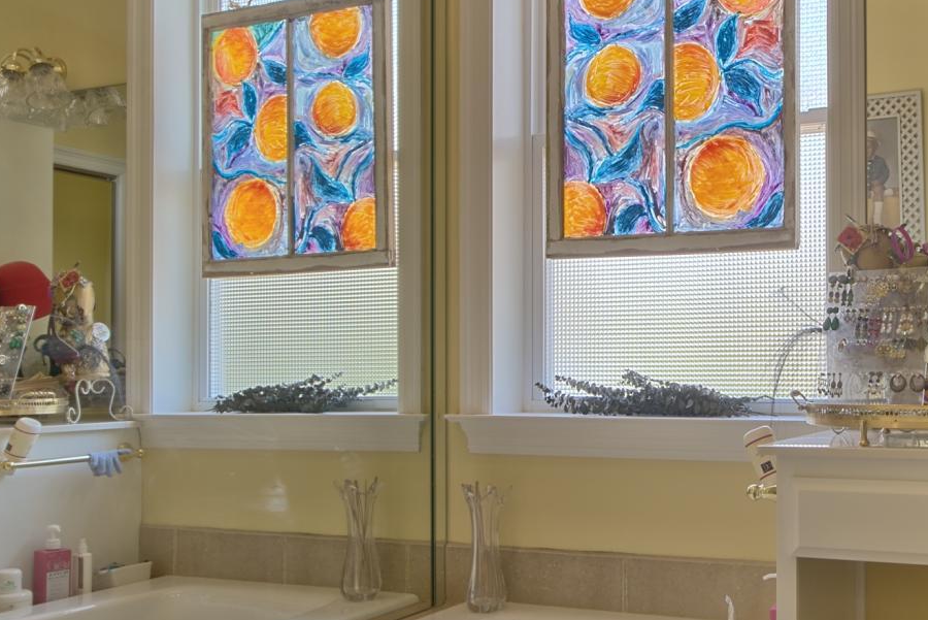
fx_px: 1032
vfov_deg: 33.4
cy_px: 340
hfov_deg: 46.4
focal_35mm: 40
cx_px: 715
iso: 200
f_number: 13
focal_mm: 12
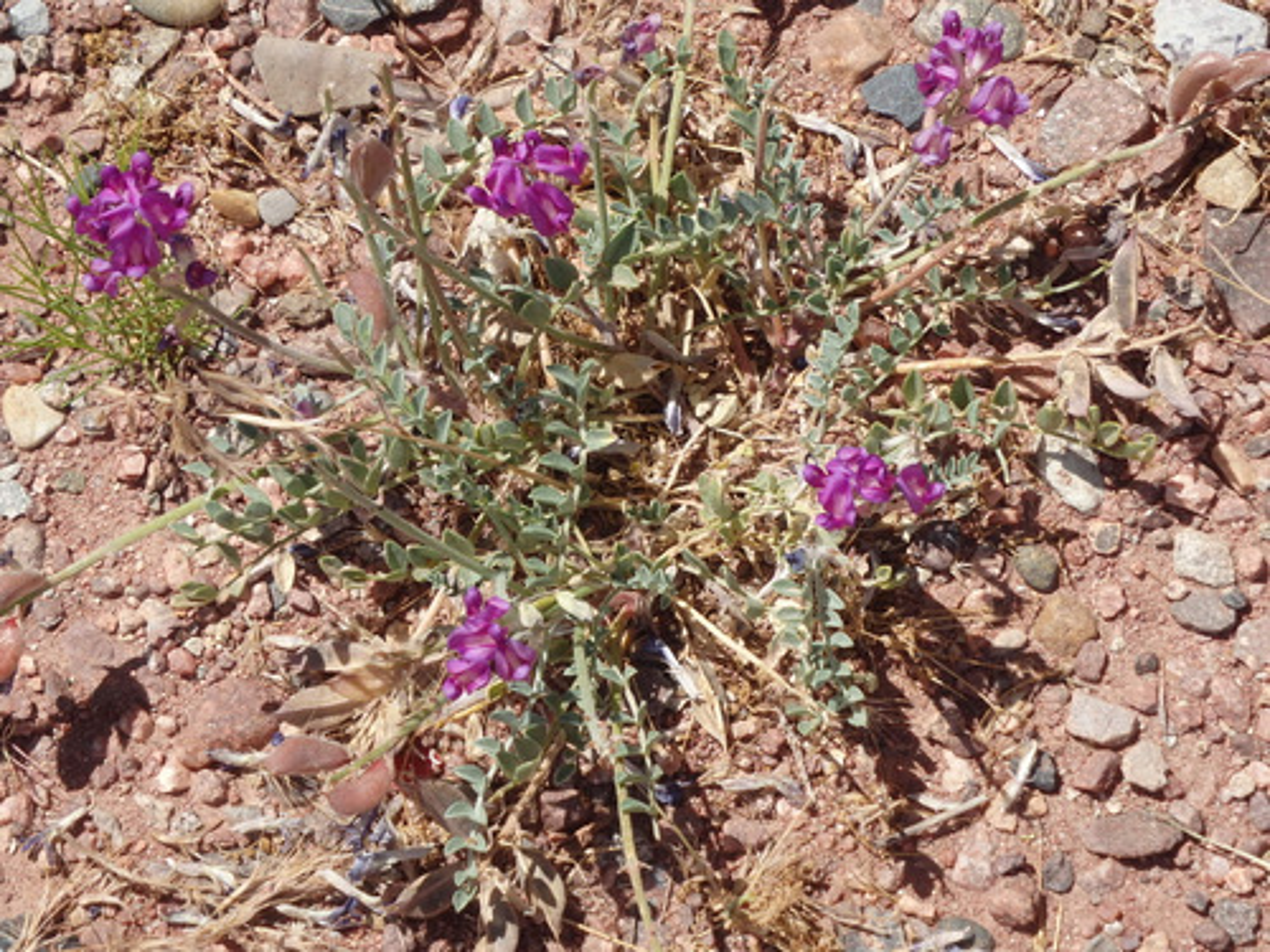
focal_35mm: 140
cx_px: 635
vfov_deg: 10.6
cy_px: 476
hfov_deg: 14.1
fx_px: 5136
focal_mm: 25
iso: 125
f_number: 5.9
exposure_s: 1/400
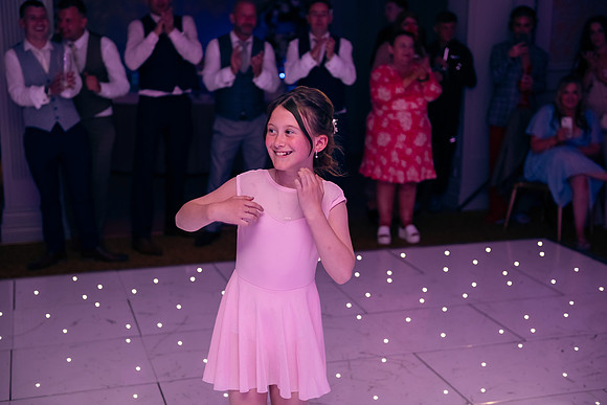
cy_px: 202
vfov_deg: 24.6
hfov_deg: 36.2
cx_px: 304
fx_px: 928
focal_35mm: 55
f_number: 3.5
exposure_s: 1/160
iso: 1000
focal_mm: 55
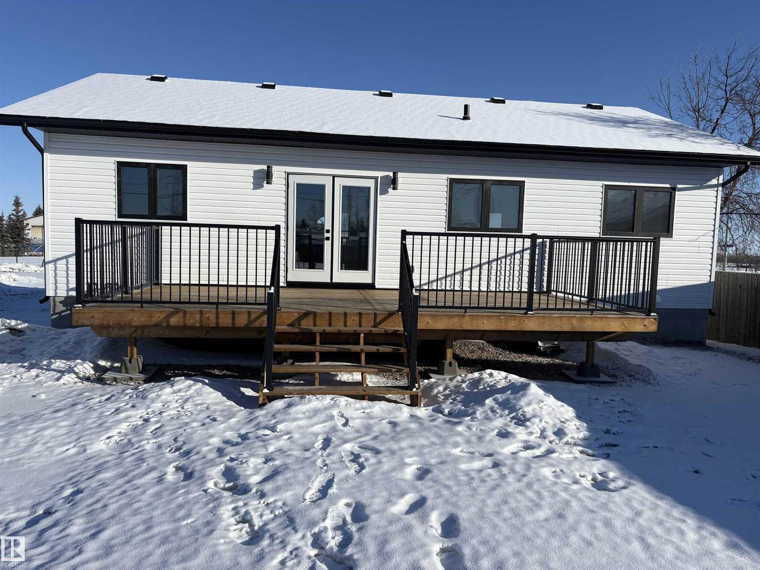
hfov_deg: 67.3
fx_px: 571
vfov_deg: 53.1
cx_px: 380
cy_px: 285
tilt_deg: -4.2
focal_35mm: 26
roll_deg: -1.5
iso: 50
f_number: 1.6
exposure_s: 1/7813
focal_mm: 5.96
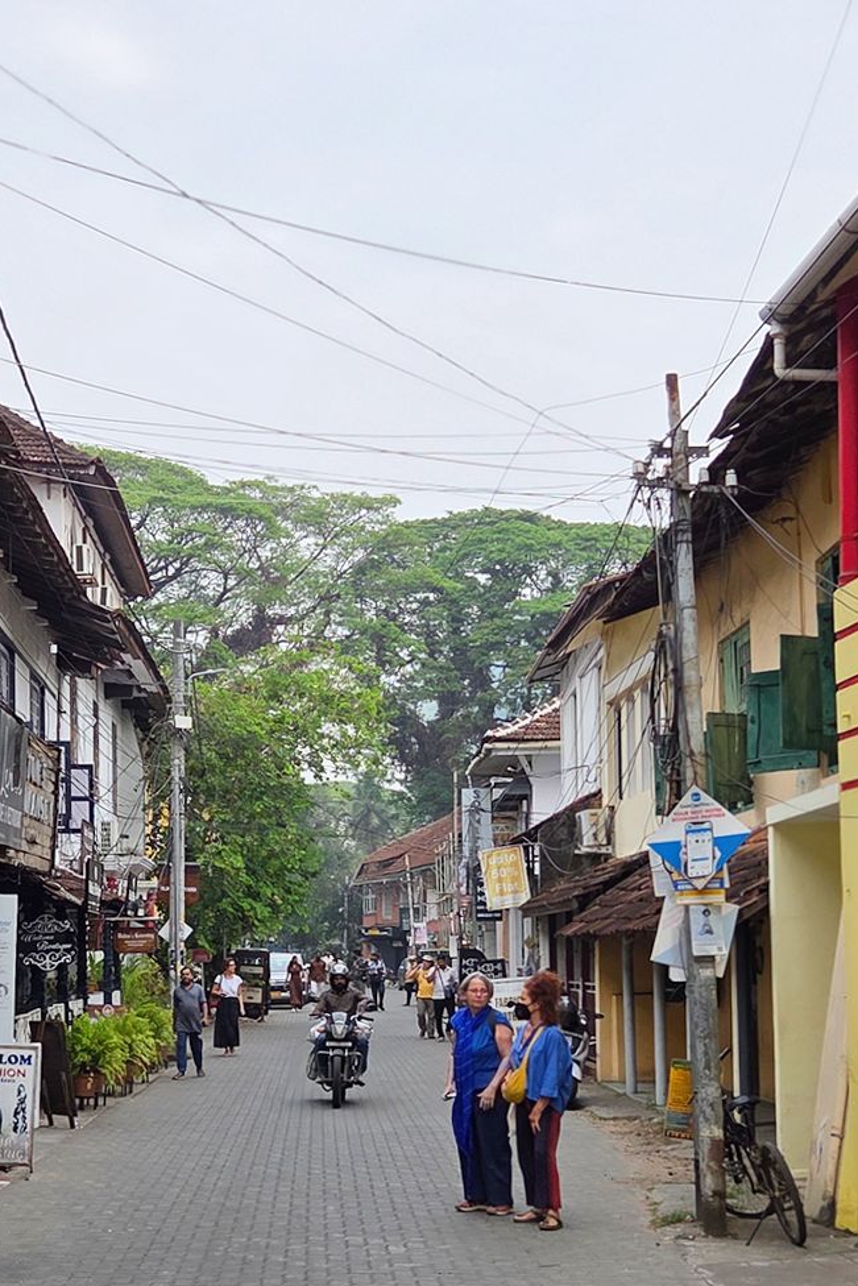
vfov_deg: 39.8
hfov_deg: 27.5
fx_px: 1751
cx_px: 349
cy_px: 862
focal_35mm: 49
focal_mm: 5.4
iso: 80
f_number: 1.8
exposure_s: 1/2032
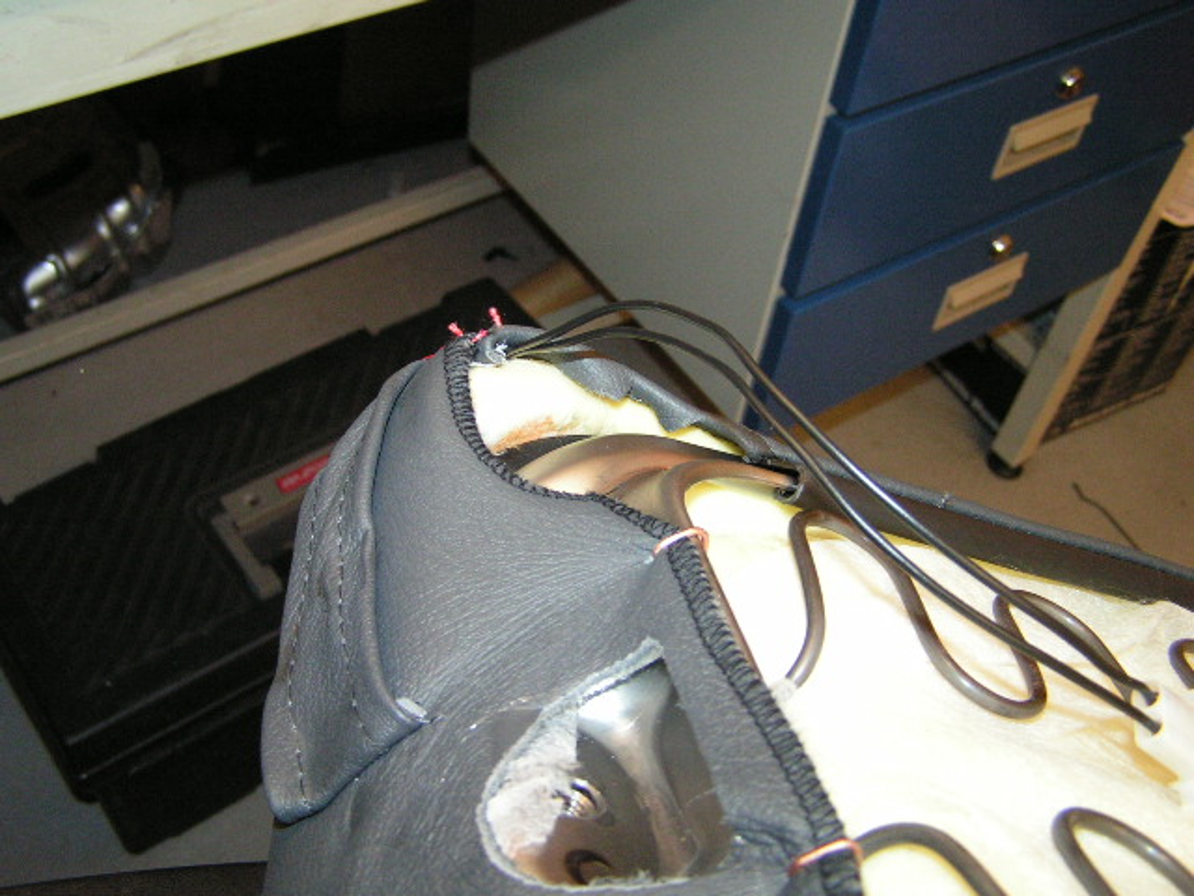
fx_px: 1311
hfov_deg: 49.0
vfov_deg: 37.7
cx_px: 597
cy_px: 448
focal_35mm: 38
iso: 200
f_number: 2.8
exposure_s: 1/40
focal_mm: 6.3
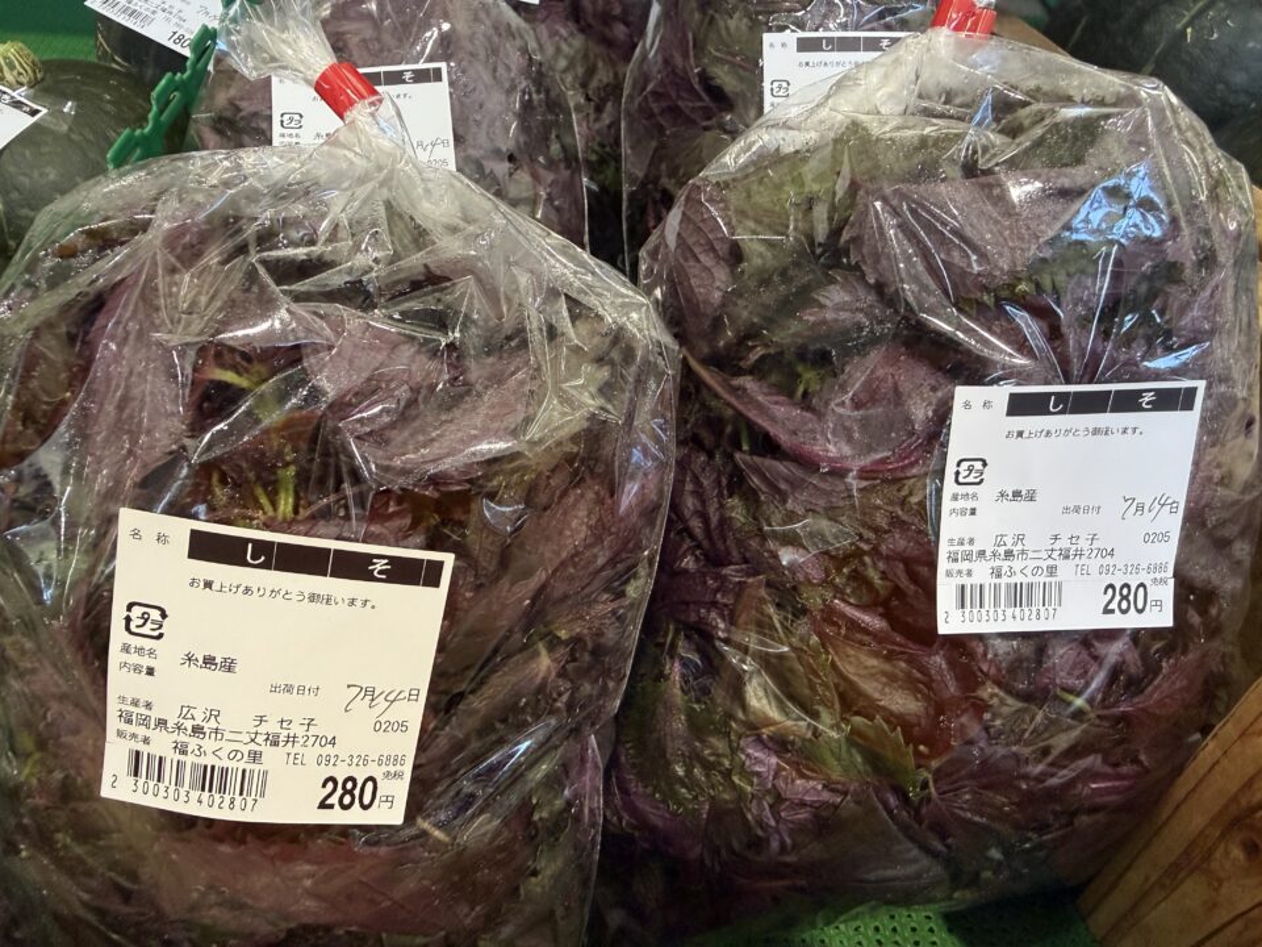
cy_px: 474
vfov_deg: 56.8
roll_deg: -2.6
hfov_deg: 71.6
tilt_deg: -39.3
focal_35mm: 24
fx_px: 875
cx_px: 631
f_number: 2.2
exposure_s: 1/60
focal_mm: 2.22
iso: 320
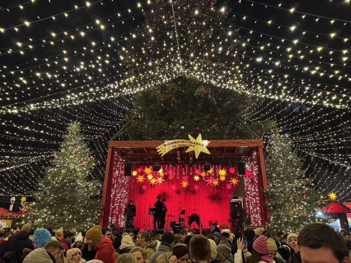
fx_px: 243
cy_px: 132
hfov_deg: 71.6
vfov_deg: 56.8
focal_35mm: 24
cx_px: 176
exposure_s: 1/50
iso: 400
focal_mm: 6.76
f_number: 1.78
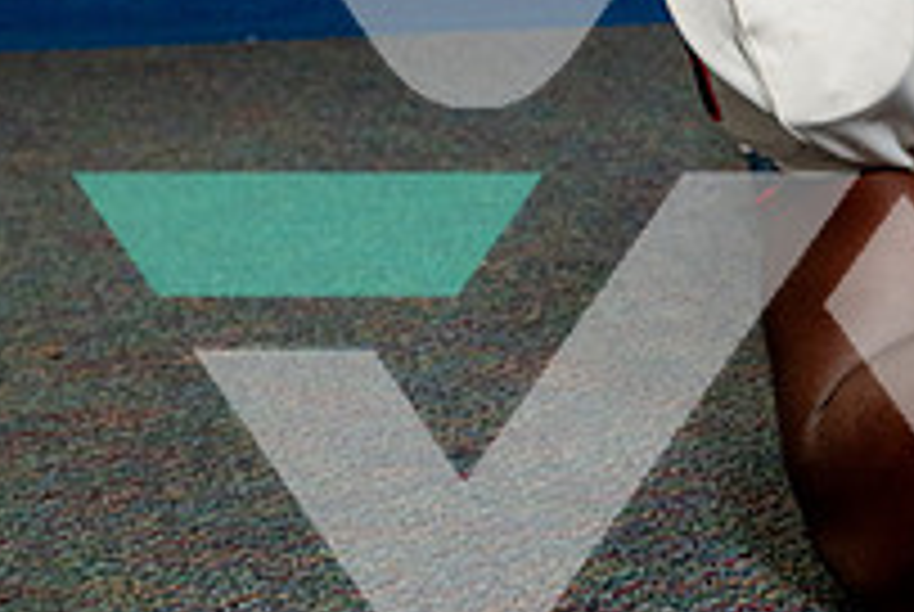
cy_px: -131
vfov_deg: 9.6
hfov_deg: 14.0
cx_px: 1179
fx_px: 3585
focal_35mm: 141
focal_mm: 46
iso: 500
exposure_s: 1/160
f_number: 6.3
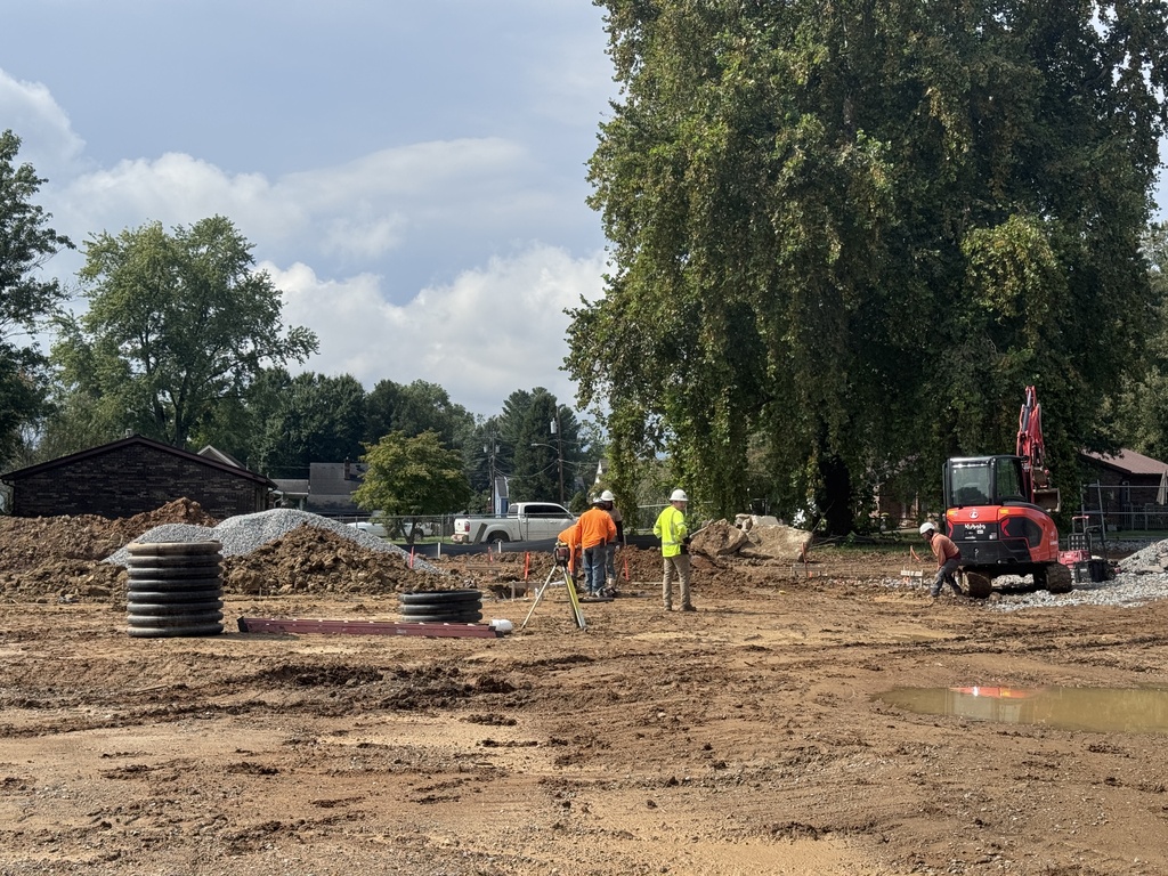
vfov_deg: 30.3
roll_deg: -1.0
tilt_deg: +2.2
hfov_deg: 39.7
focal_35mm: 48
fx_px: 1620
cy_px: 438
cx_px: 584
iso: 64
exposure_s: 1/4310
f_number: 1.78
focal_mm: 6.76
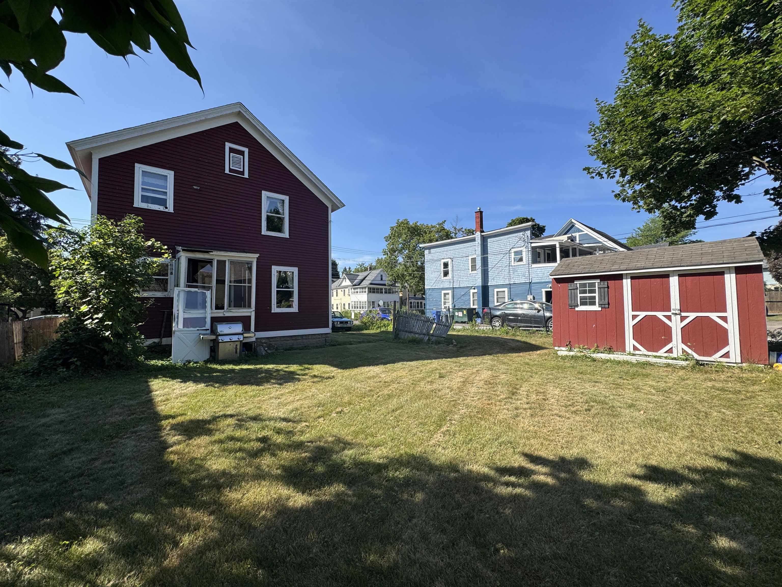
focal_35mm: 14
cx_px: 391
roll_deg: +0.5
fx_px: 316
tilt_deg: +2.2
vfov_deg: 85.7
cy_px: 294
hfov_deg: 102.1
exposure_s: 1/1323
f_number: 2.2
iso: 50
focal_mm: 2.22
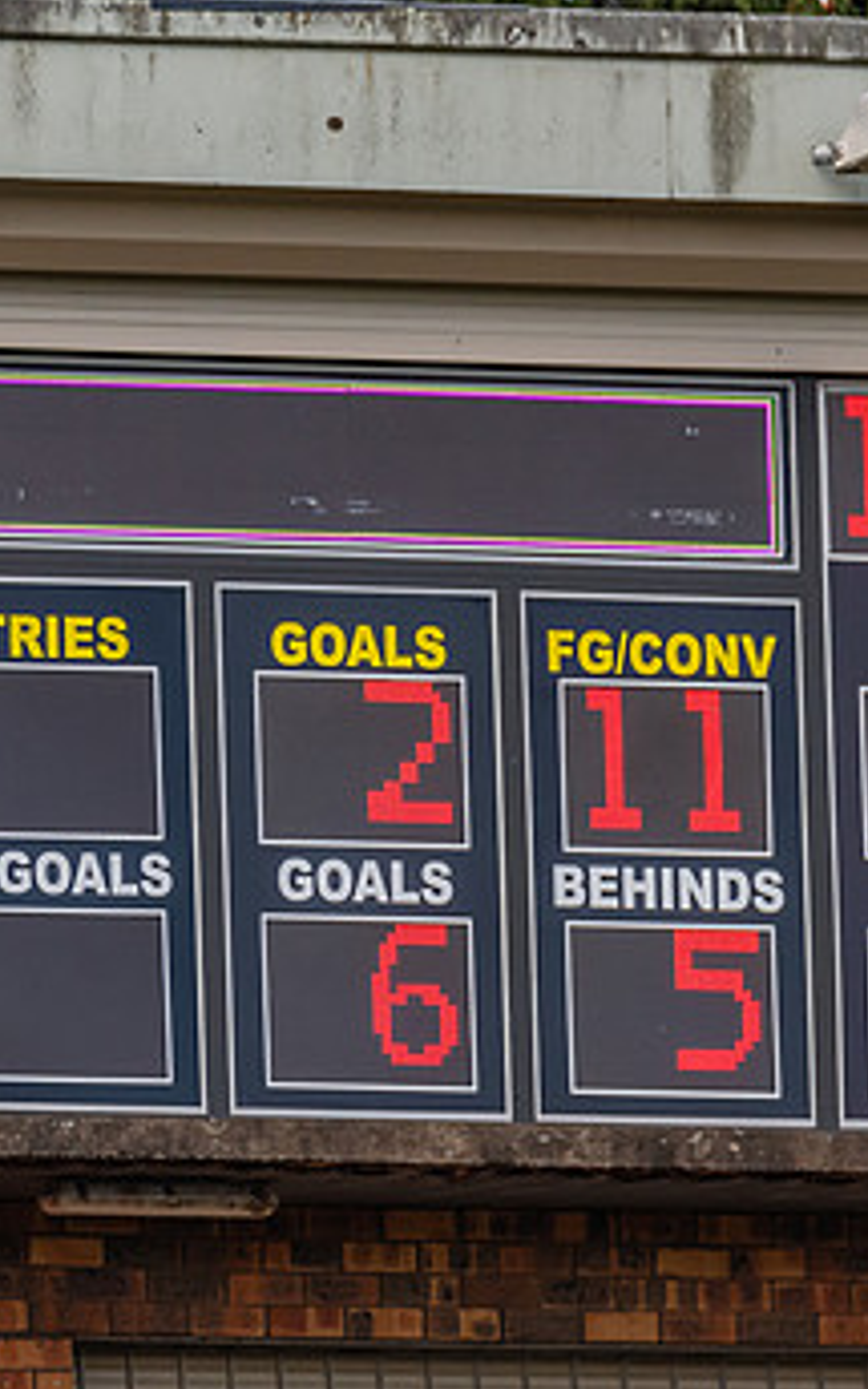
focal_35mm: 1333
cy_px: 864
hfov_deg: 1.0
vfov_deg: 1.6
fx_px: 50453
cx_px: -43
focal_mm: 500
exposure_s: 1/1600
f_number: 6.3
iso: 1100
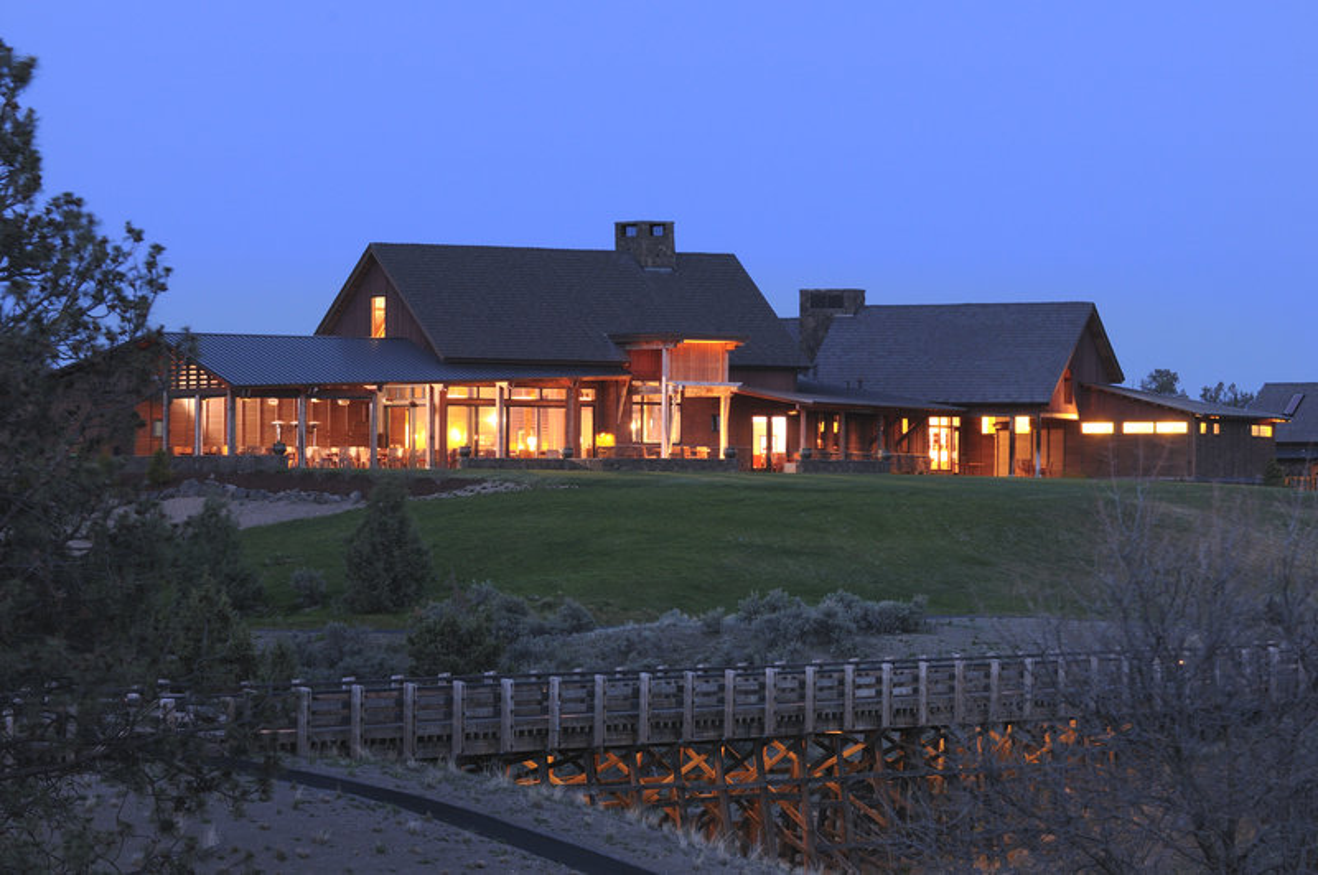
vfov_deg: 8.3
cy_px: 438
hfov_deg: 12.5
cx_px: 659
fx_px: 6032
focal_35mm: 165
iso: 400
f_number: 10
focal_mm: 110
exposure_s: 6
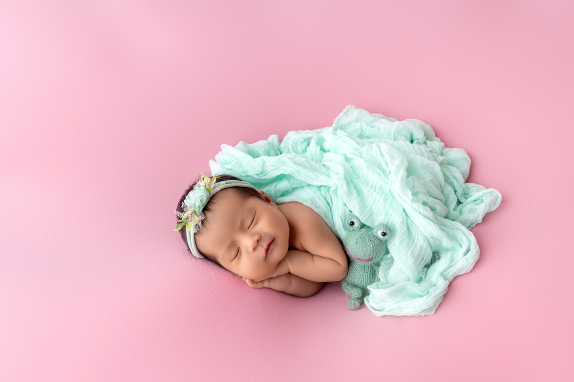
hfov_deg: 65.5
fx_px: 446
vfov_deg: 46.4
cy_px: 191
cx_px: 287
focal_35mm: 28
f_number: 4.5
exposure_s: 1/160
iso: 100
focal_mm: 28
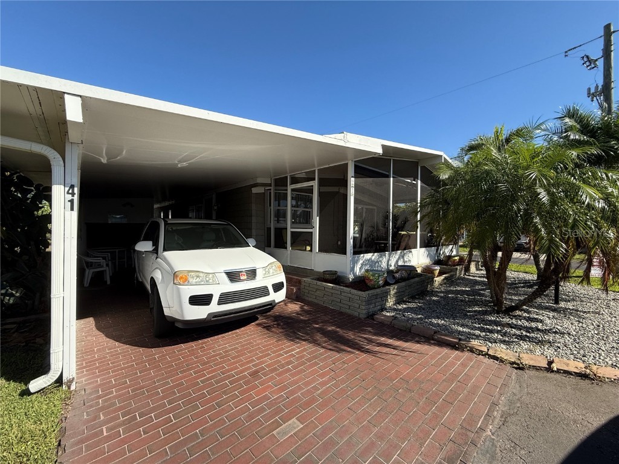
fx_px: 250
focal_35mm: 14
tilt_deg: +0.7
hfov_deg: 102.1
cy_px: 232
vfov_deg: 85.7
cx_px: 310
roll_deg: +0.2
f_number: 2.2
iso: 64
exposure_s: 1/1656
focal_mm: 2.22
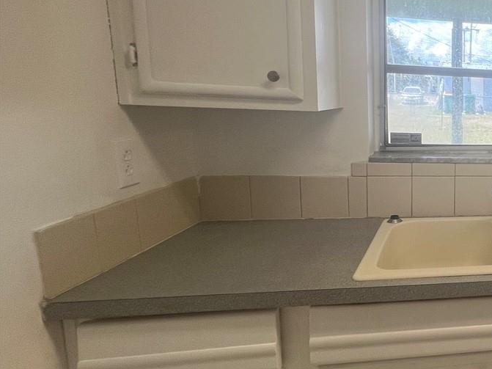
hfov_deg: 41.1
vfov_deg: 45.4
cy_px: 164
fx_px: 441
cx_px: 585
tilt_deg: -7.9
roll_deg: -1.1
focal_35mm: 31
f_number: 1.8
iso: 64
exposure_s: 1/120
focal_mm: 1.57
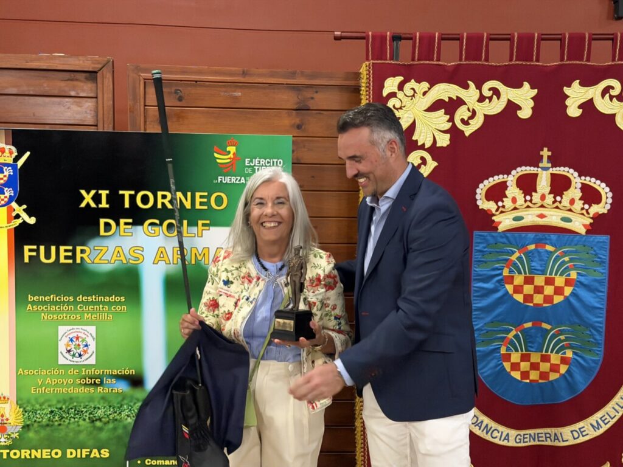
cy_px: 234
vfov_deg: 30.3
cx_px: 312
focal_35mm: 48
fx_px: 864
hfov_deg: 39.7
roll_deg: -0.6
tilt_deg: -5.2
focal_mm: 6.76
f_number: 1.78
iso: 500
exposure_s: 1/25
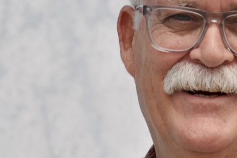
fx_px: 2605
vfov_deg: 3.5
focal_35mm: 396
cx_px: 193
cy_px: 96
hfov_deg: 5.2
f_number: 8
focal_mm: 98
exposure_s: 1/500
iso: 200
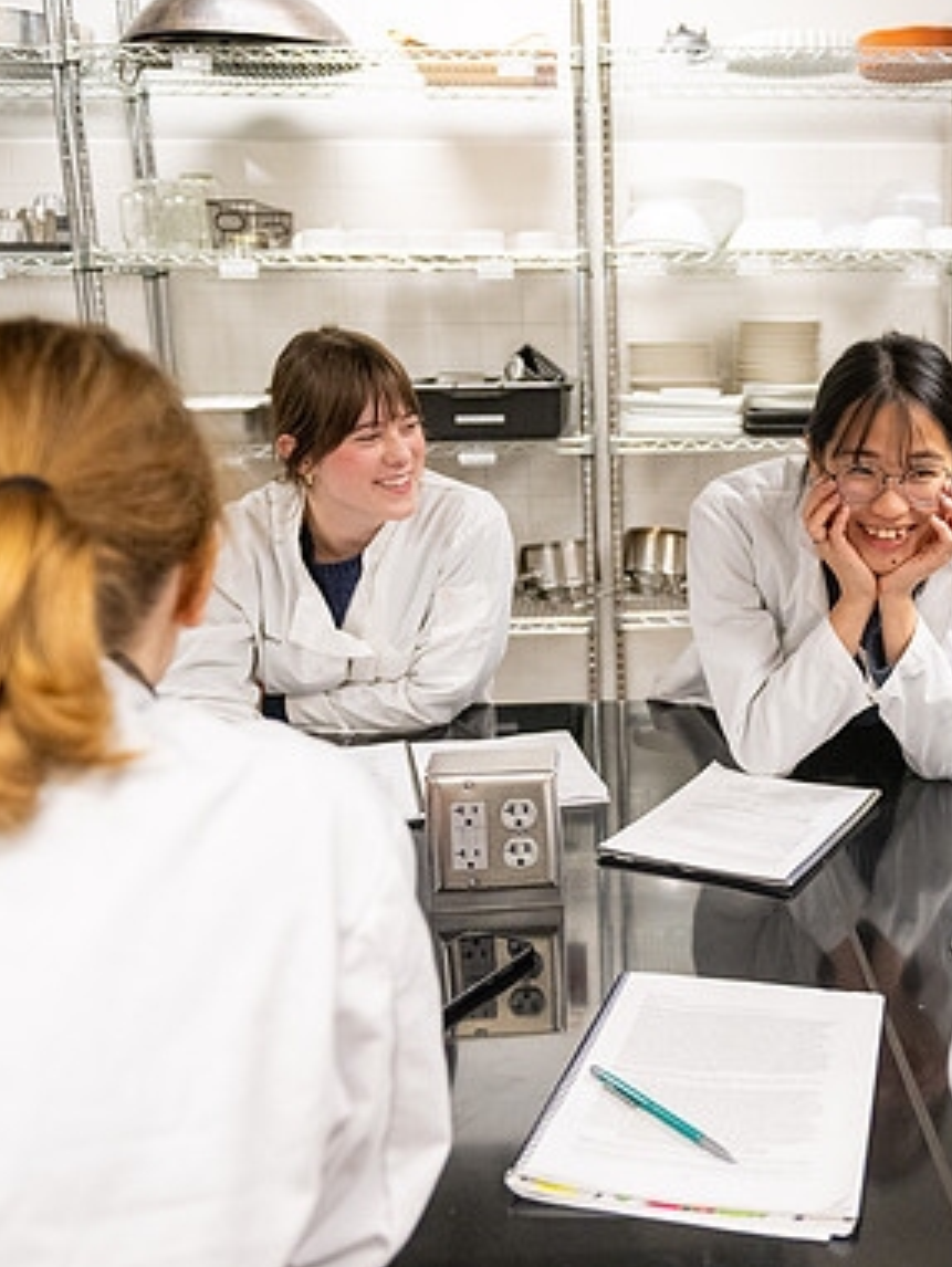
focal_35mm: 35
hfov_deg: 39.5
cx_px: 723
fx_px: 1282
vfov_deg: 52.6
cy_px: 632
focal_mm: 24
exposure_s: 1/320
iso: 2500
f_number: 2.8
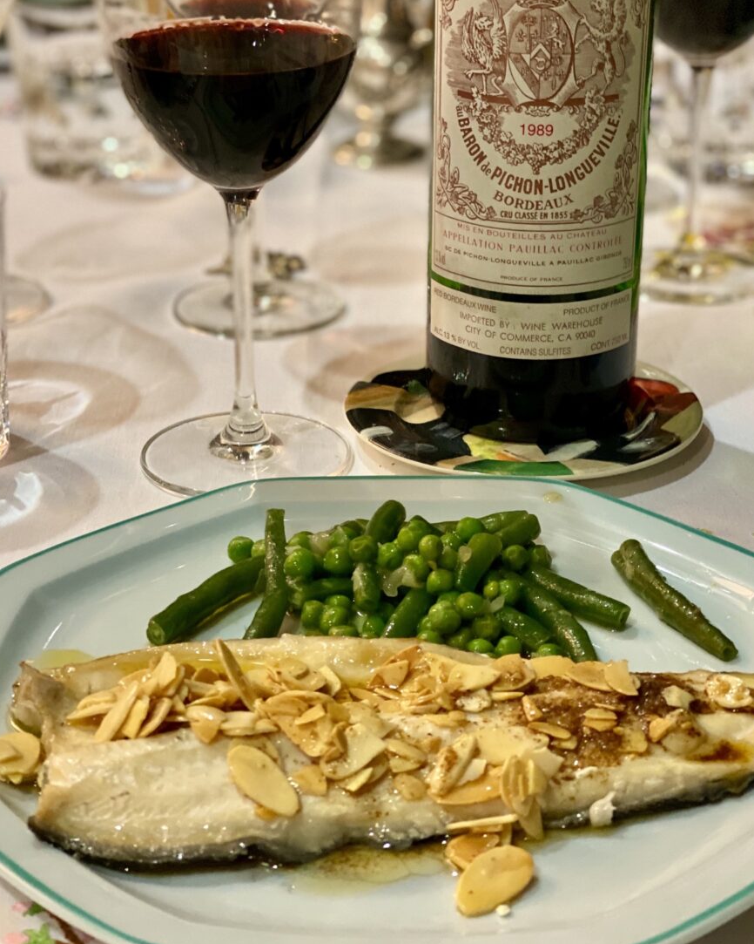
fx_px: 1786
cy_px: 426
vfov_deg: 29.6
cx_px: 390
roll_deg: +0.7
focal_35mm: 64
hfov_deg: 23.8
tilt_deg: -23.1
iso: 320
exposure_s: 1/30
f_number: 2
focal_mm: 6
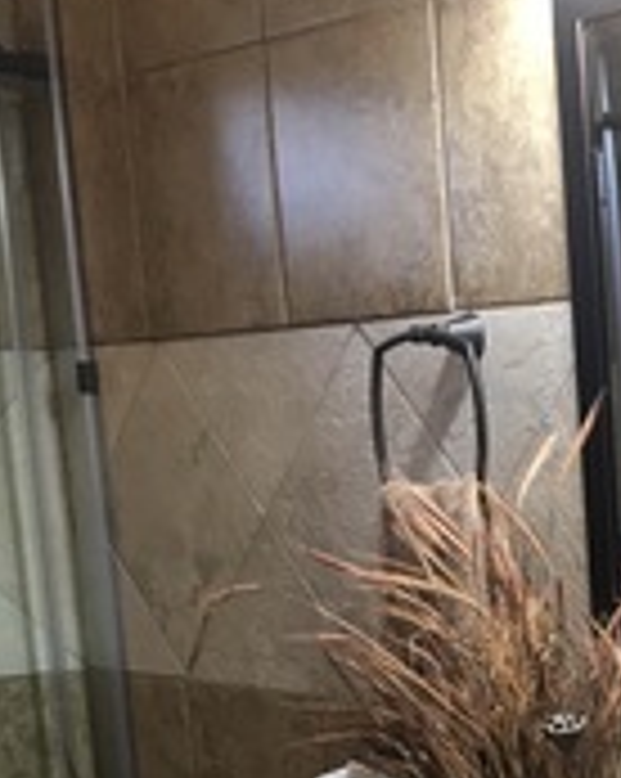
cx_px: 799
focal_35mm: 82
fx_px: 1887
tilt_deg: -15.0
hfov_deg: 17.6
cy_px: 949
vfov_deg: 21.5
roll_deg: +2.1
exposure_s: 1/30
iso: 100
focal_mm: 4.15
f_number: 2.2
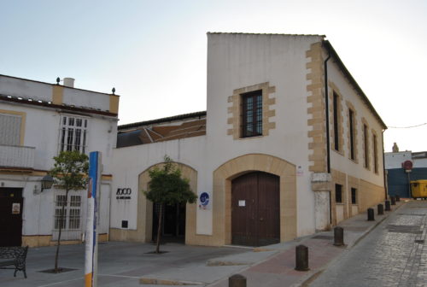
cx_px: 214
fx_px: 410
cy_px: 144
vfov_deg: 38.6
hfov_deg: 55.0
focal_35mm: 34
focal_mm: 23
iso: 100
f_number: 8
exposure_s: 1/200
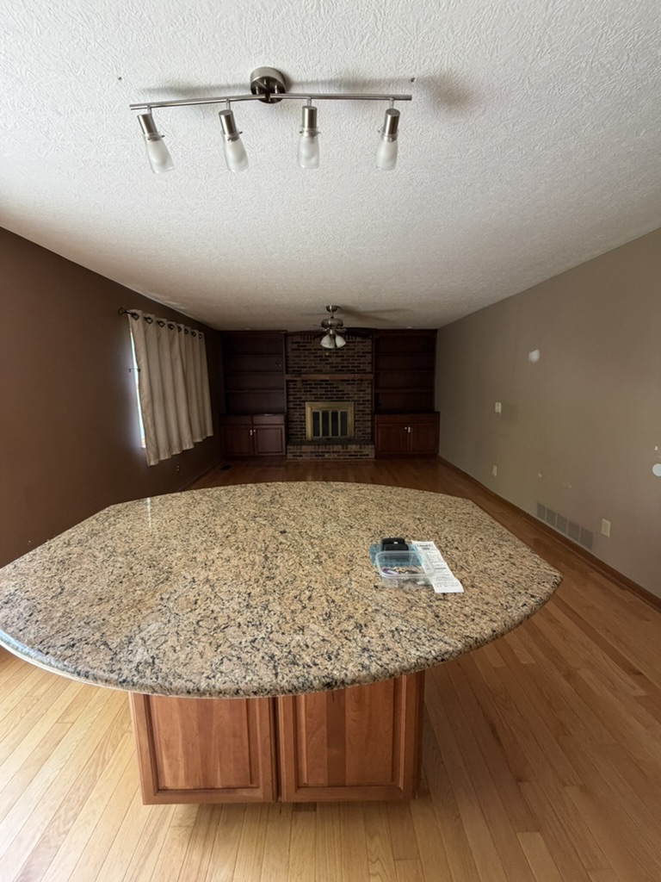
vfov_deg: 102.1
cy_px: 441
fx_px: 356
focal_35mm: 14
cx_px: 330
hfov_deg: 85.7
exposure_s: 1/105
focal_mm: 2.22
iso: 320
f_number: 2.2
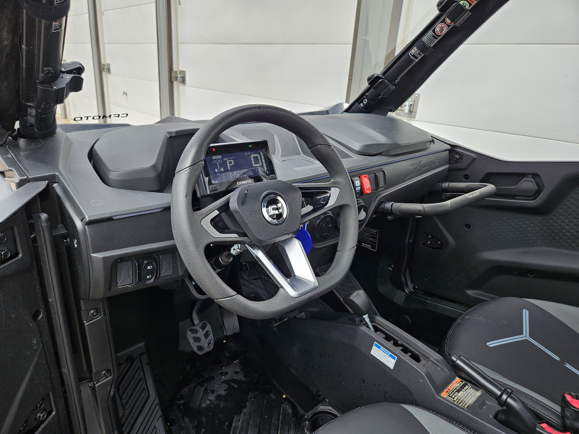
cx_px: 290
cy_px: 217
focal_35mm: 23
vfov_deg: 58.9
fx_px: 385
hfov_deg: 73.9
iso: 25
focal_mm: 5.4
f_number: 1.8
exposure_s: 1/385
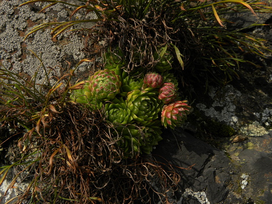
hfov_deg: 50.1
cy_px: 102
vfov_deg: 38.7
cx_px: 136
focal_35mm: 37
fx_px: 291
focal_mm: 6.6
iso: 64
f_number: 5
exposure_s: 1/500
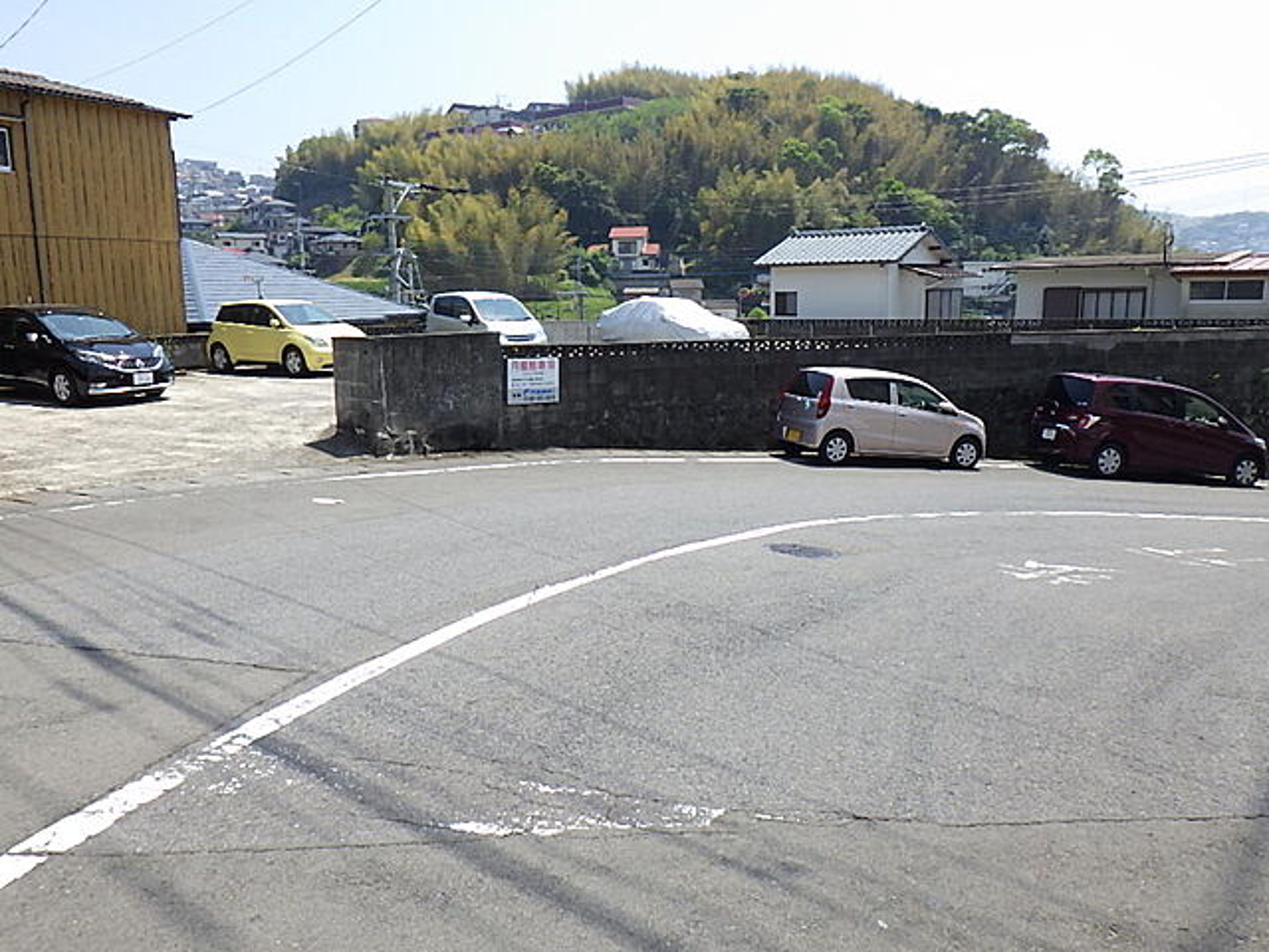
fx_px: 1026
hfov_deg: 63.4
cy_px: 476
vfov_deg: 49.7
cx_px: 634
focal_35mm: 28
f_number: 4.2
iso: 125
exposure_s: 1/640
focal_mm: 5
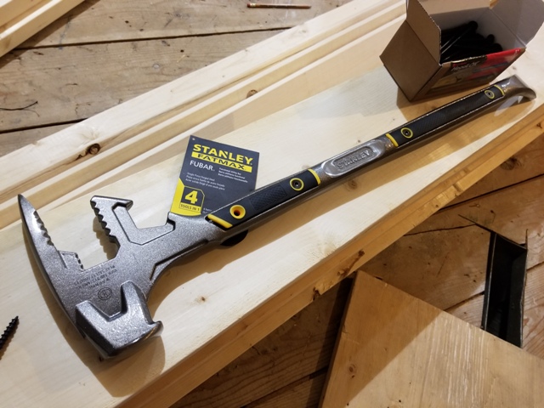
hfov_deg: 67.3
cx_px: 272
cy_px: 204
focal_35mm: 26
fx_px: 409
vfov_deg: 53.1
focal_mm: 4.25
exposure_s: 1/11
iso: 200
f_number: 1.7
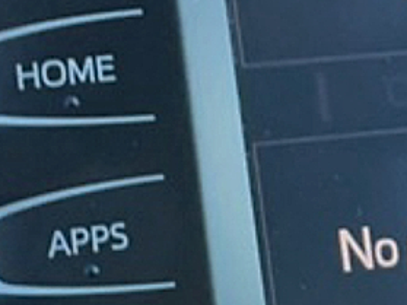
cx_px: 668
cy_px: 191
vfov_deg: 8.6
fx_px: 2021
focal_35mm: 172
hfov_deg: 10.9
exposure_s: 1/120
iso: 40
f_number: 1.8
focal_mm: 3
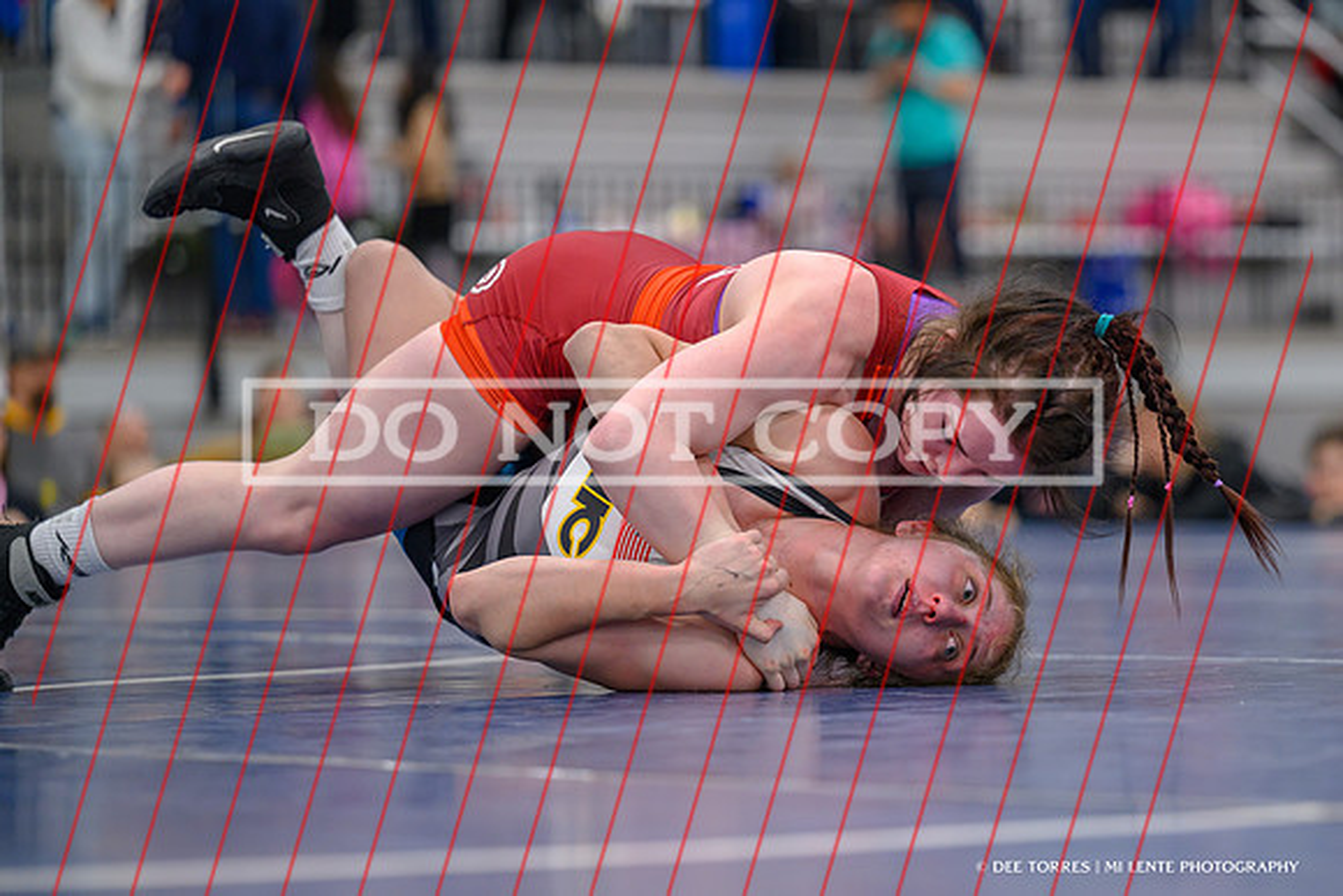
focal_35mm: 154
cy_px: 553
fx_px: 5761
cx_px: 829
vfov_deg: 8.9
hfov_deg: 13.3
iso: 1400
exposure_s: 1/800
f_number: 2.8
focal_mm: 125
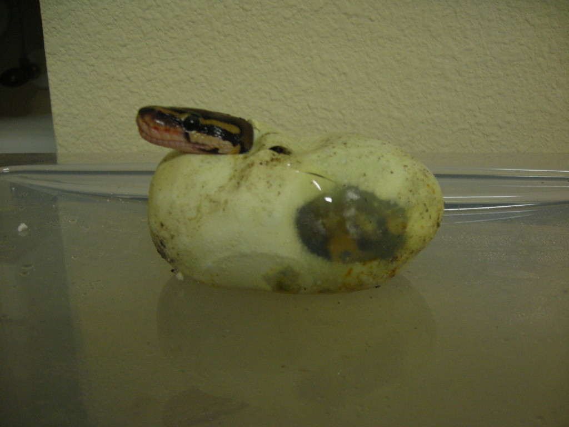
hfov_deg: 49.0
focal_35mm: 38
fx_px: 625
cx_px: 284
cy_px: 214
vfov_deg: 37.7
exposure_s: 1/16.3
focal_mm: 6.3
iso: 200
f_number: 3.2
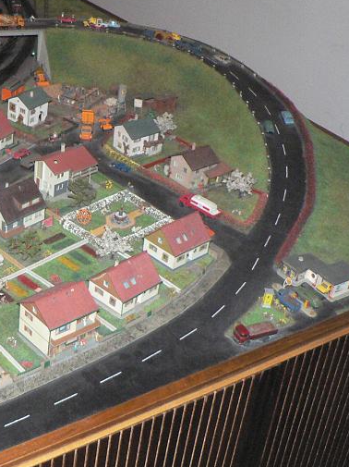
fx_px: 875
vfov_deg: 29.8
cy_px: 234
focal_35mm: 65
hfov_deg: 21.8
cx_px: 3
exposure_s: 1/60
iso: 400
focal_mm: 6.9
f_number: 2.8
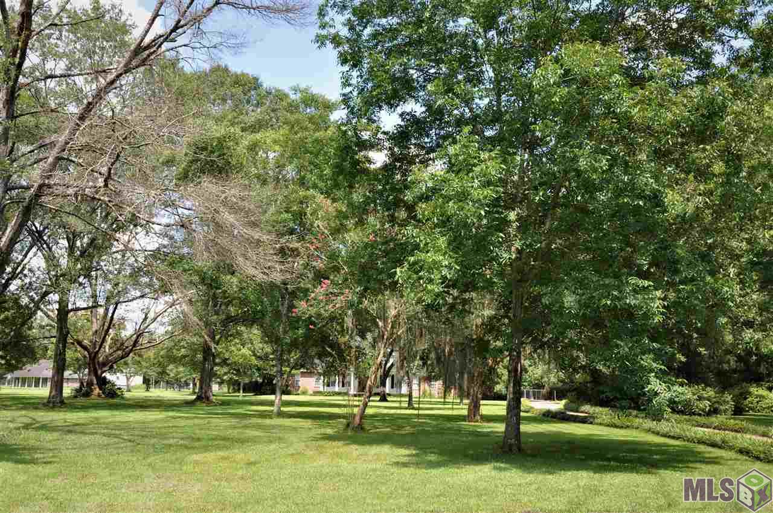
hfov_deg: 53.2
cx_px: 386
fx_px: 772
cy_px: 256
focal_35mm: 36
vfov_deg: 36.8
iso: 200
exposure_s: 1/200
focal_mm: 24
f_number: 7.1
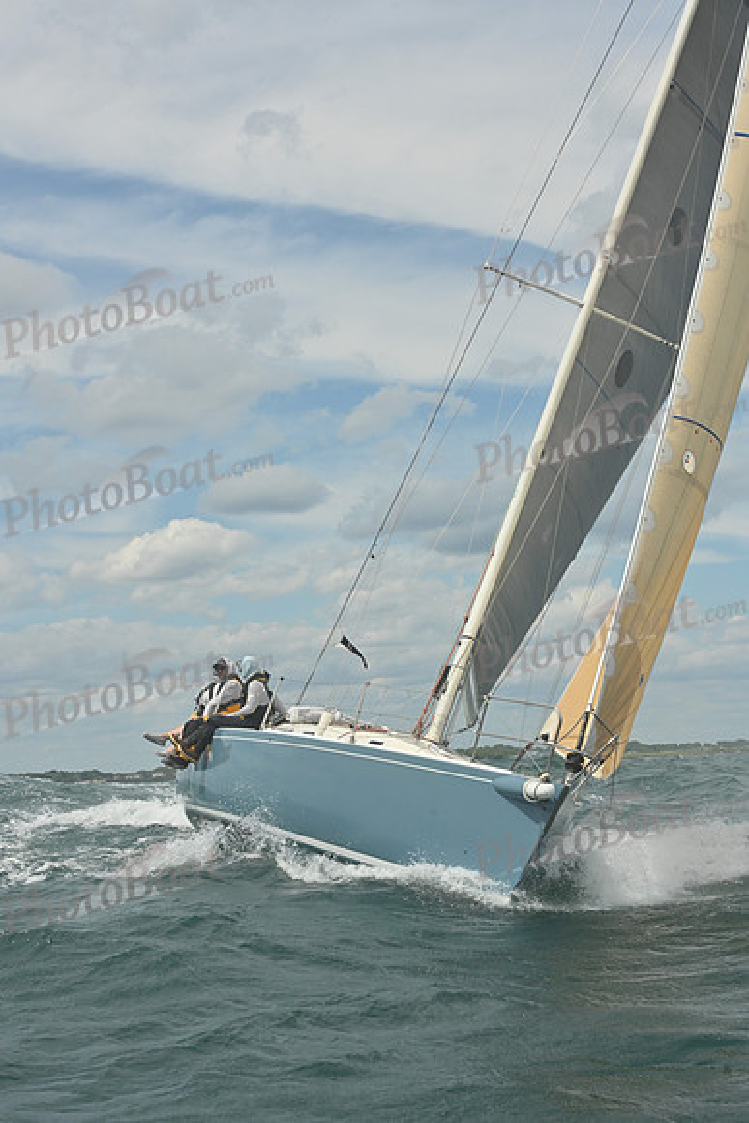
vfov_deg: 28.8
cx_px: 374
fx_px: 2183
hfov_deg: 19.5
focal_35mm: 70
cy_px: 562
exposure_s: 1/1250
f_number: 13
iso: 320
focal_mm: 70
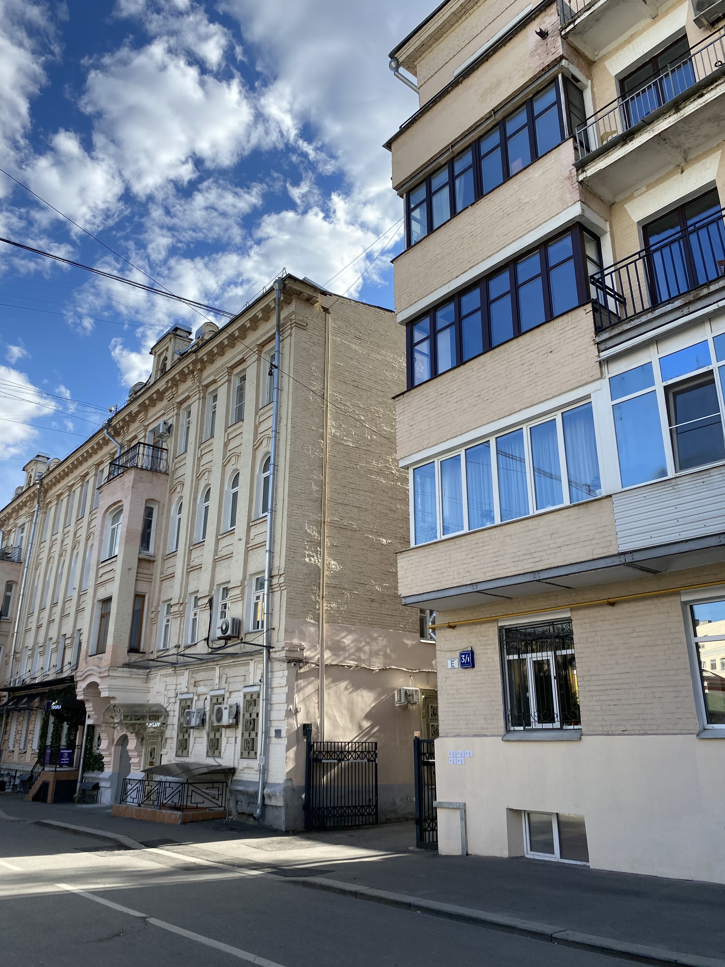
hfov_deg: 53.1
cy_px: 484
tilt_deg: +20.1
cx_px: 362
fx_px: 726
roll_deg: -0.3
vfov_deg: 67.3
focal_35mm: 26
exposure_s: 1/1678
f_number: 1.8
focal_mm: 4.25
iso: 32
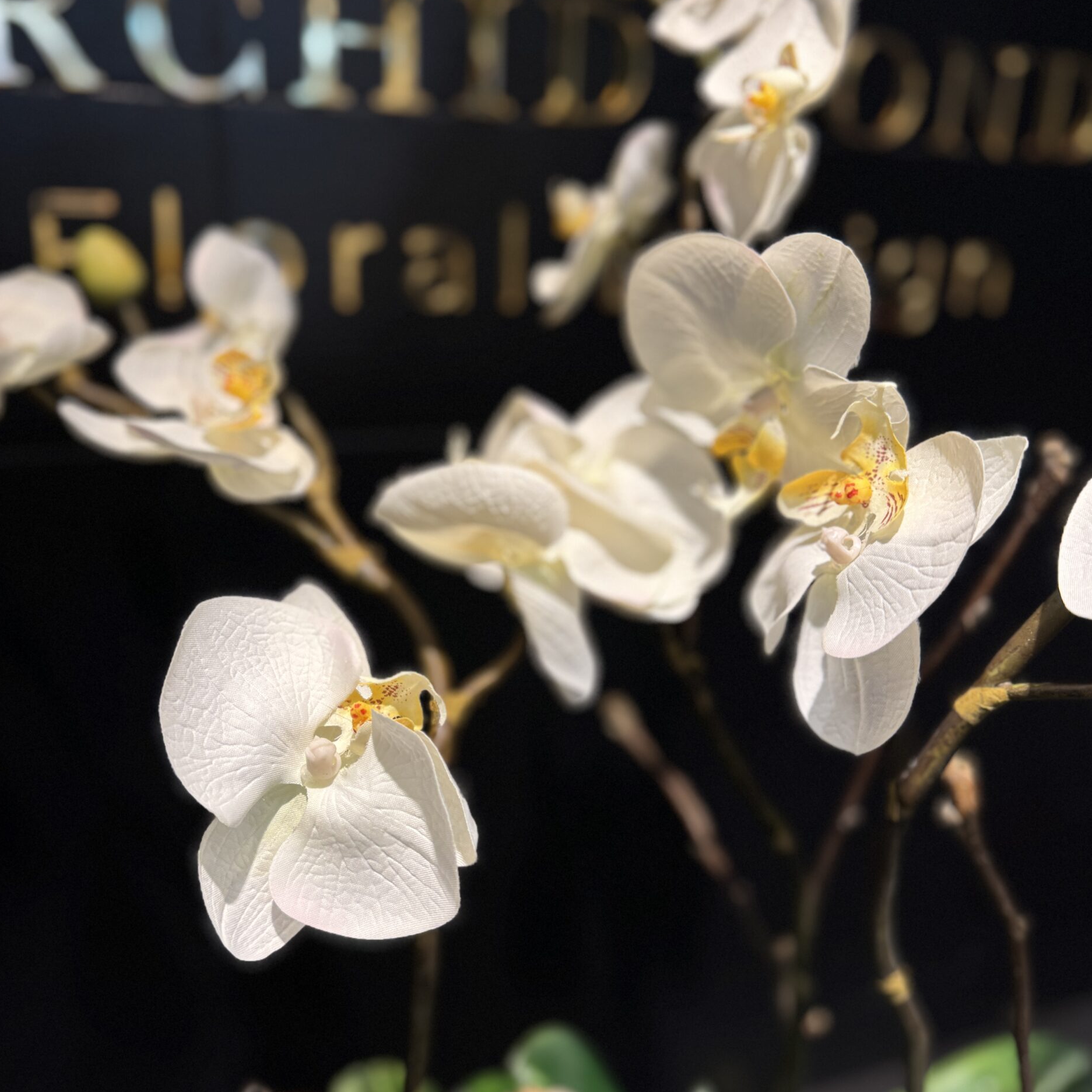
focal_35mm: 29
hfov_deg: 55.6
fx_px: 1035
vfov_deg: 55.6
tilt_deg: -19.1
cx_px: 556
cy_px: 543
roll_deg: -3.5
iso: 64
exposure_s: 1/100
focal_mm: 6.76
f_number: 1.78
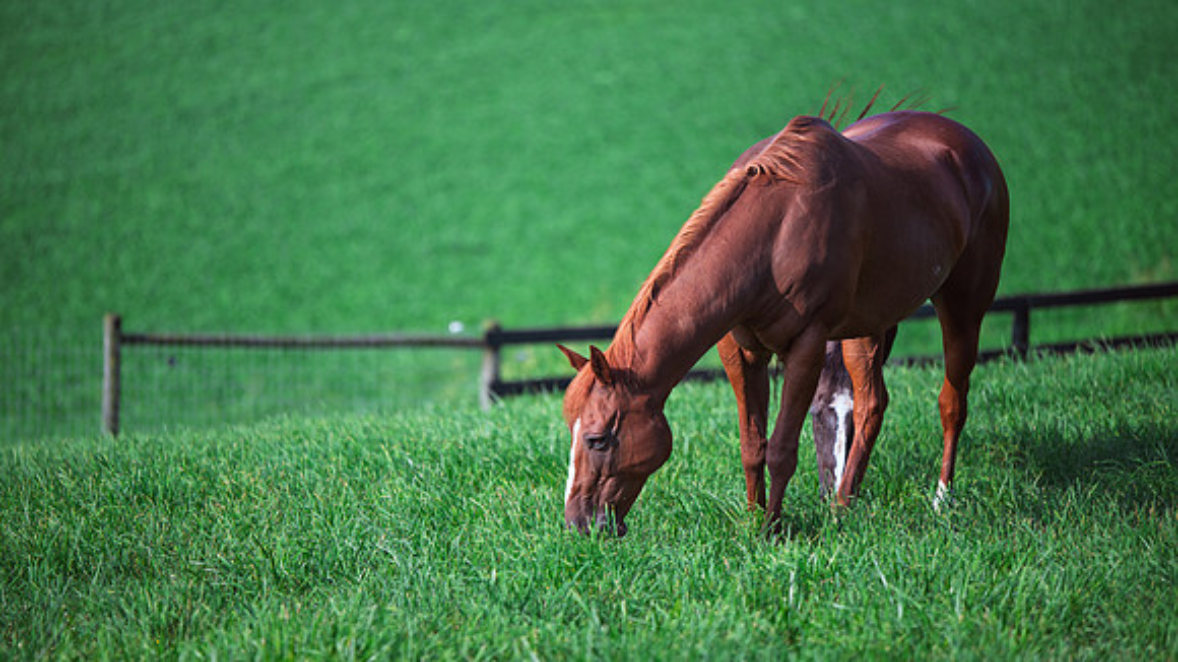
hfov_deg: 9.9
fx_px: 6809
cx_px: 565
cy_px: 280
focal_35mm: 218
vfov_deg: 5.6
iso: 100
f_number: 2.8
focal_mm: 200
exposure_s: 1/1250
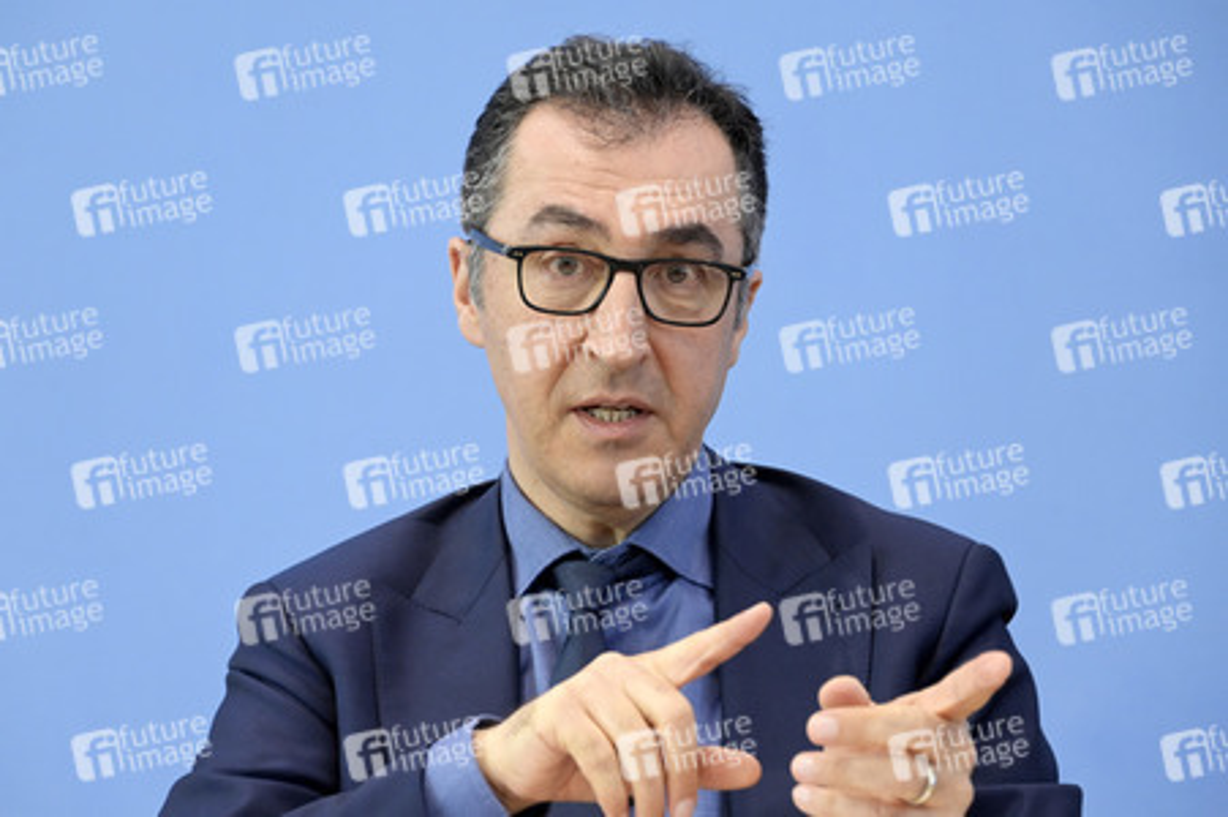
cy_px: 408
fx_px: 4602
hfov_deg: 15.2
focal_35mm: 135
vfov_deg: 10.1
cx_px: 614
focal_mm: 135
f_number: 5.6
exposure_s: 1/640
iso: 3200
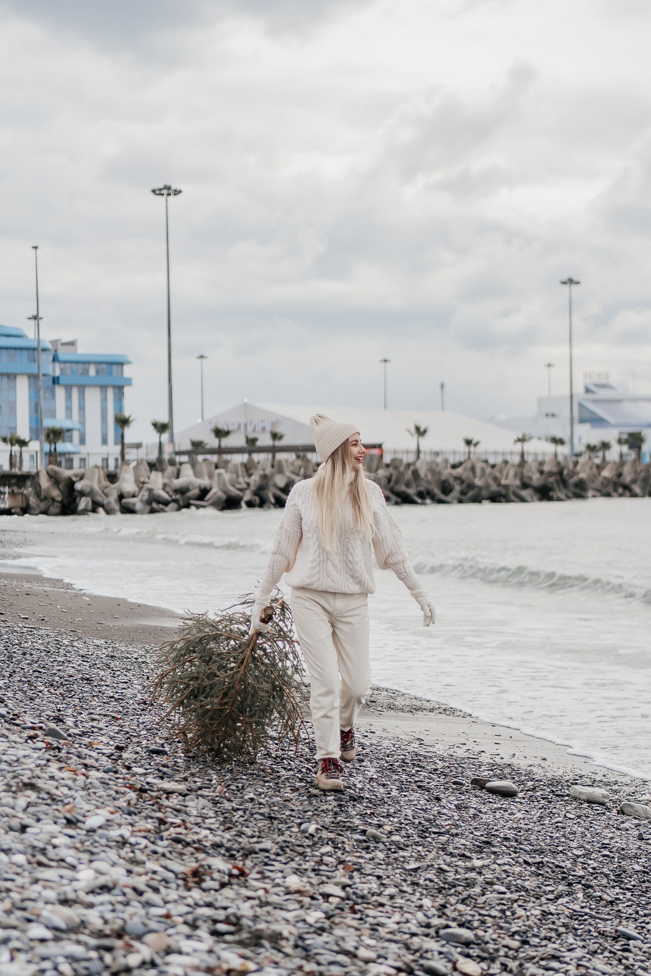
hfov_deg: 20.3
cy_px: 488
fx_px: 1817
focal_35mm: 67
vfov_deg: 30.1
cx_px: 326
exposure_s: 1/2000
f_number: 1.8
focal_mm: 45
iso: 100
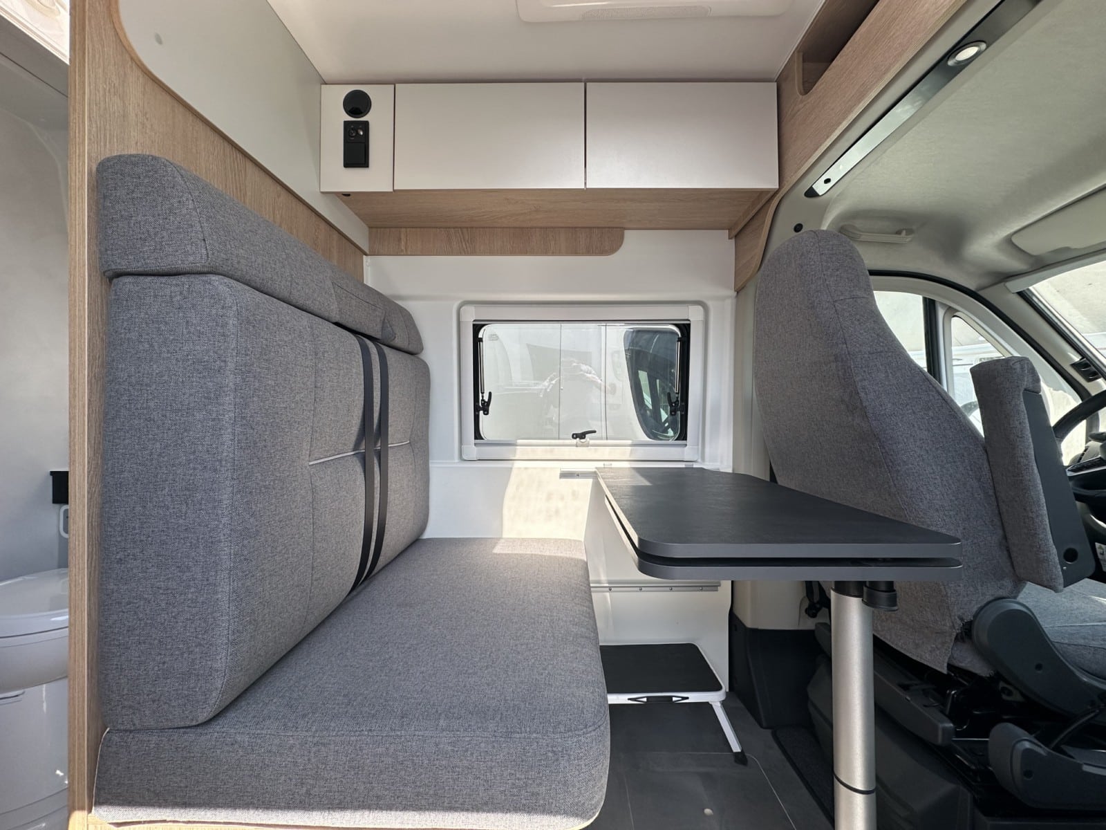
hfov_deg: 102.1
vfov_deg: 85.7
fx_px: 447
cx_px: 553
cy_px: 415
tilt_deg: -0.3
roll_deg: -0.9
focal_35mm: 14
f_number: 2.2
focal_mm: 2.22
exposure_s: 1/370
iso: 40
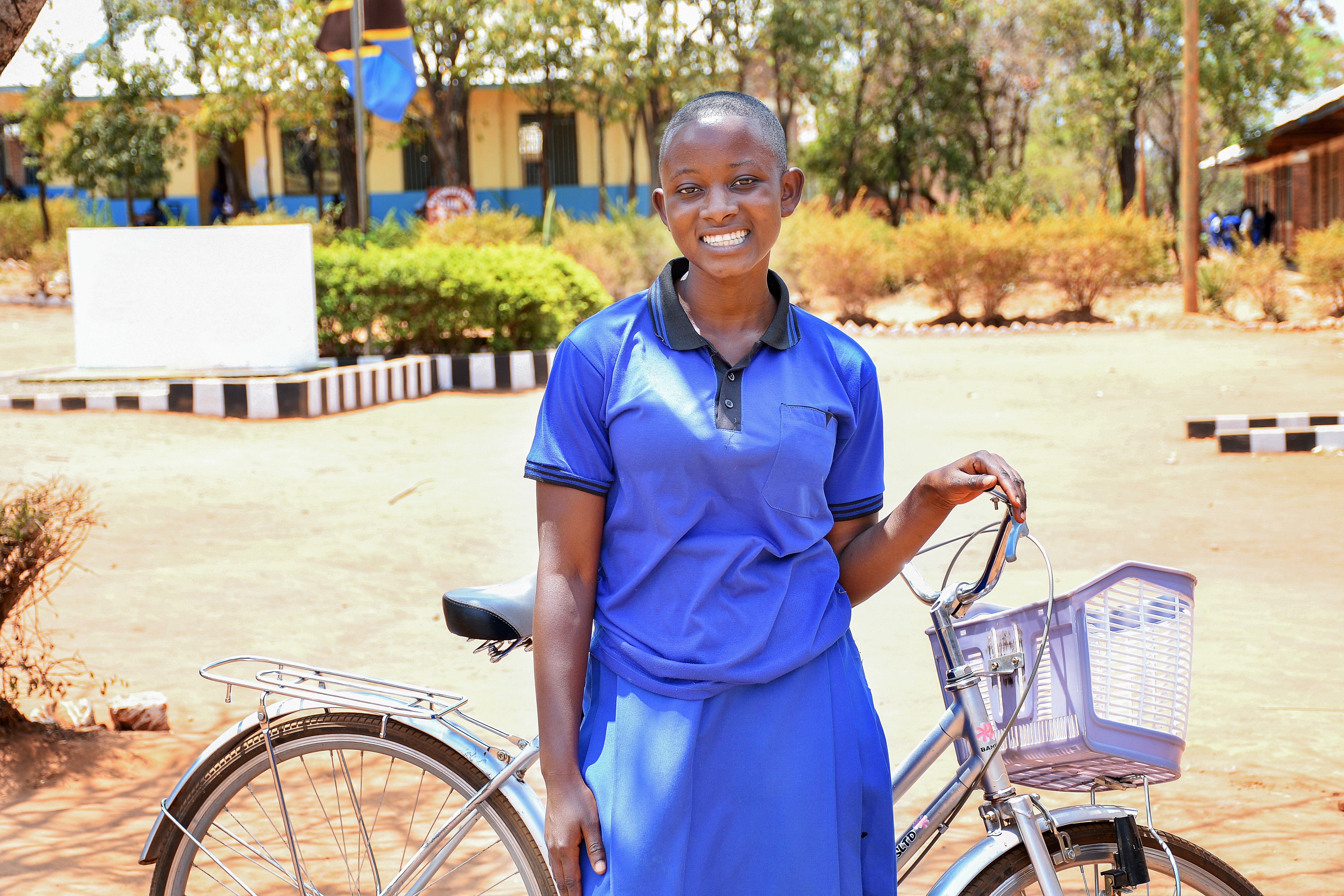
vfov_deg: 18.9
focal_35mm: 72
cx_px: 672
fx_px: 2688
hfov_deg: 28.1
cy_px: 448
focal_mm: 48
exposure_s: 1/250
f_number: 5
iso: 200
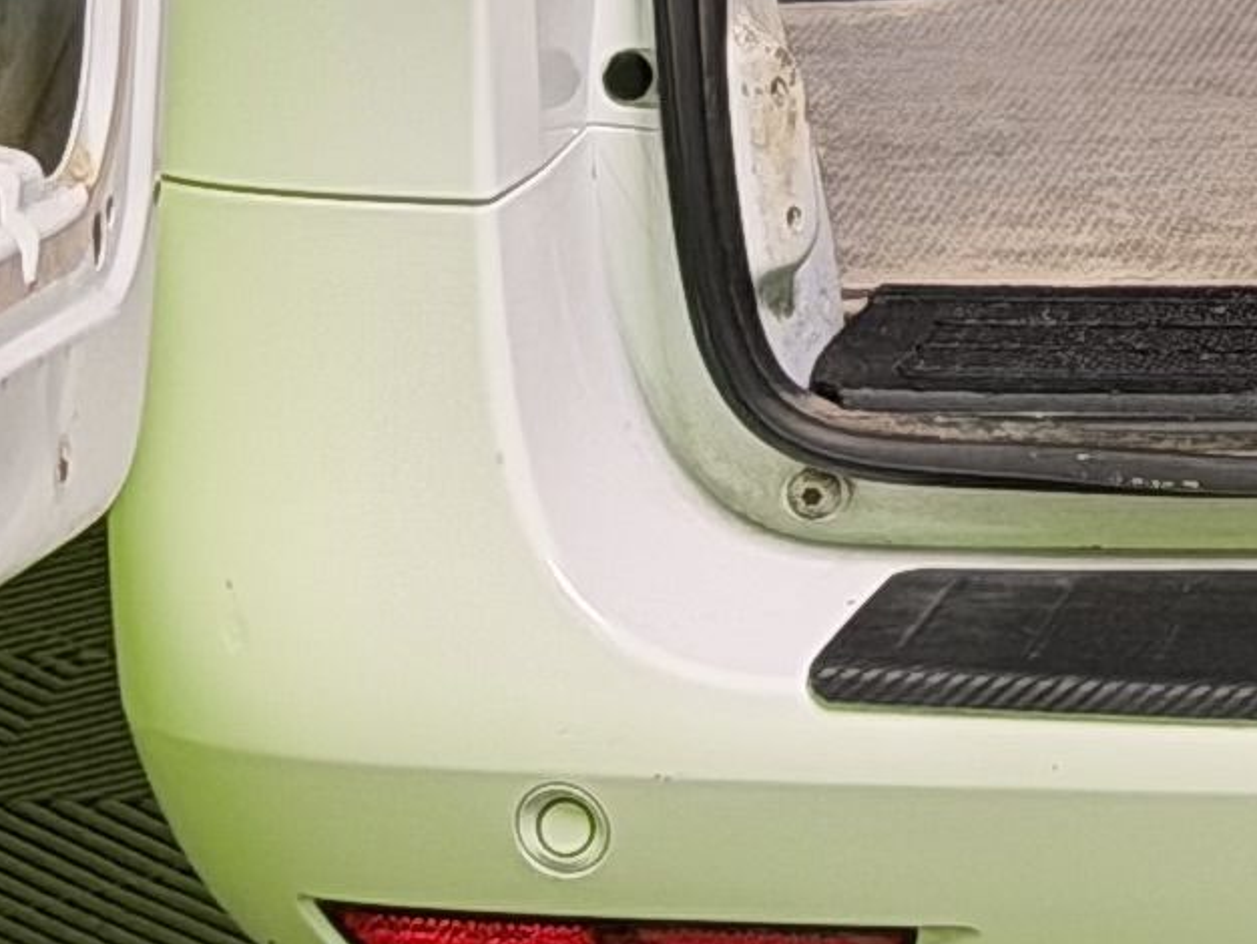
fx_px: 11225
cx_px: 2948
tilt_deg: -6.7
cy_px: -1480
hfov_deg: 6.1
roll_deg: -0.8
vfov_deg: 4.7
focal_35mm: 309
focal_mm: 6.76
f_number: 1.78
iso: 160
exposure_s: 1/60
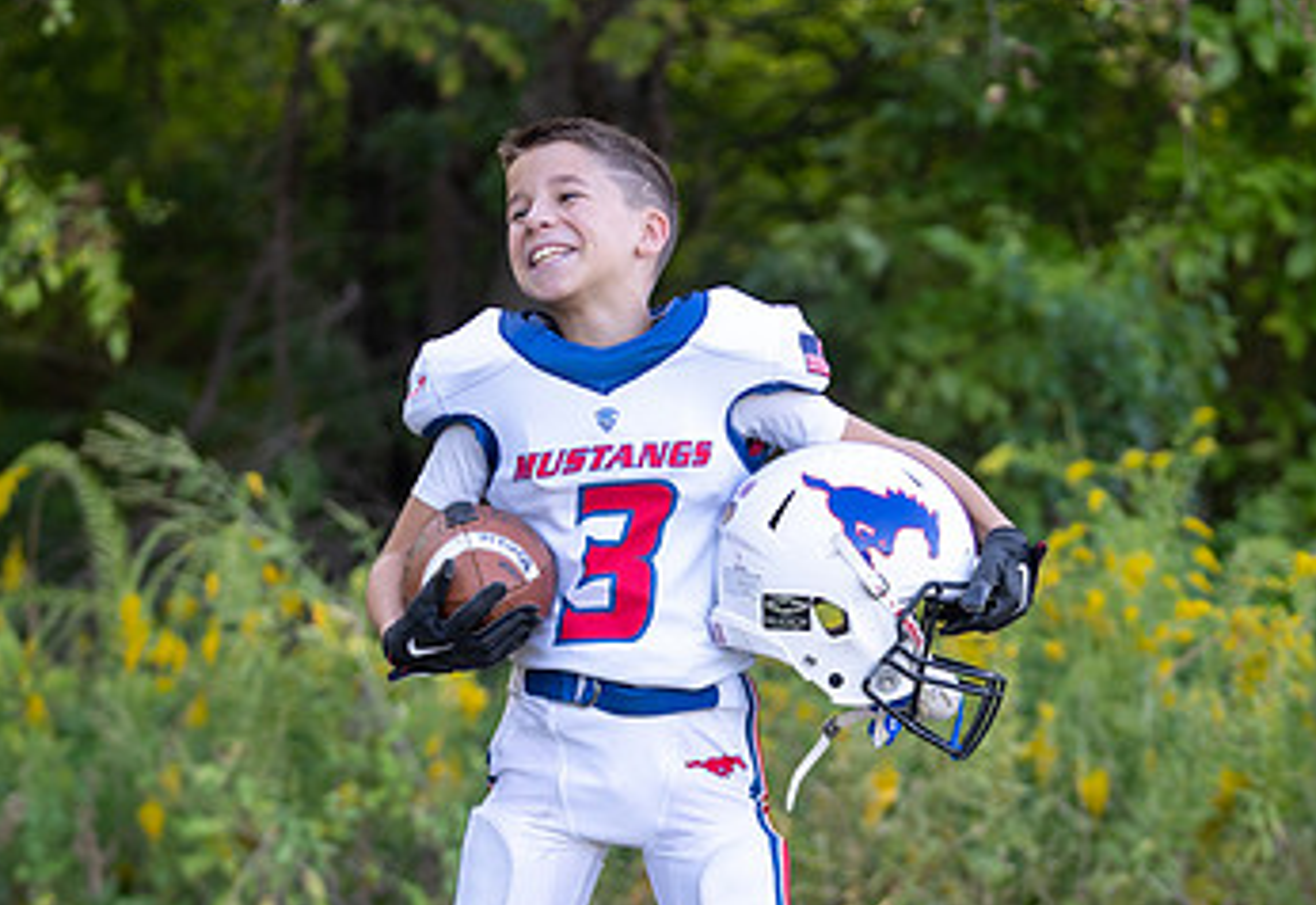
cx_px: 735
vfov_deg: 9.2
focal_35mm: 152
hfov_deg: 13.4
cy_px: 616
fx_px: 5611
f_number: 2.8
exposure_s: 1/320
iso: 250
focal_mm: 80
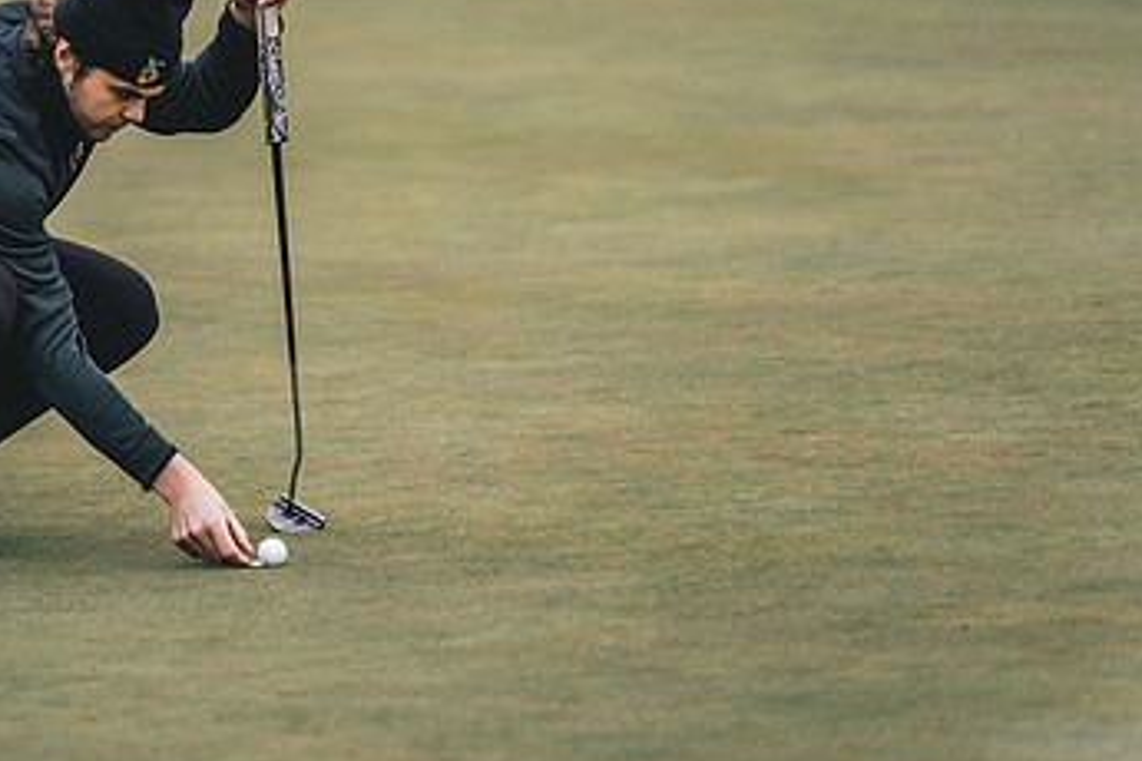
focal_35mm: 262
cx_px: 209
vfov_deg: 5.2
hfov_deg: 7.8
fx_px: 8311
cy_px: 170
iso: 640
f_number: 2.8
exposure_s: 1/3200
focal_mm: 150
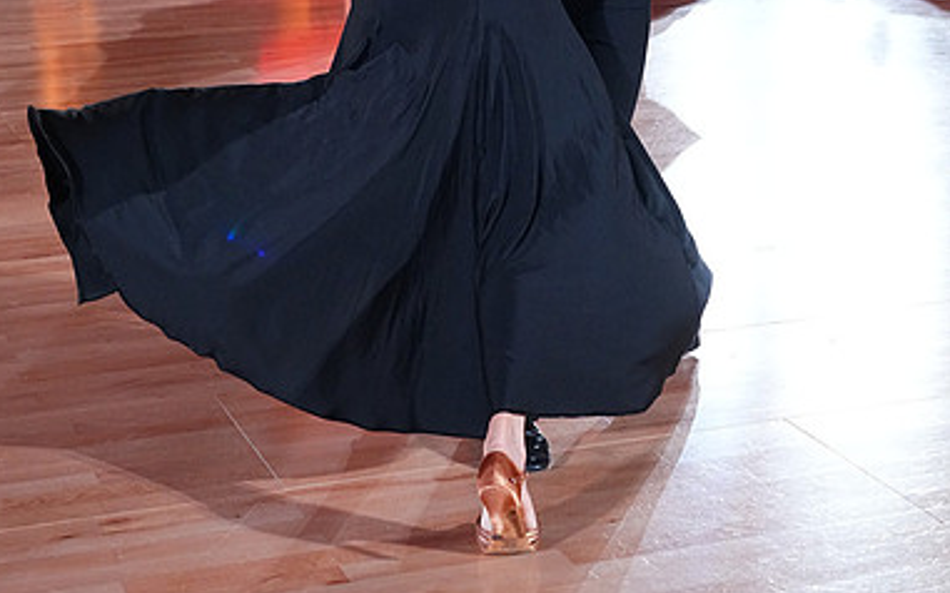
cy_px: -115
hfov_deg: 27.1
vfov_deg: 16.5
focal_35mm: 76
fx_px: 1967
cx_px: 470
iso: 5000
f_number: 5
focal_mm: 49
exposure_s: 1/400
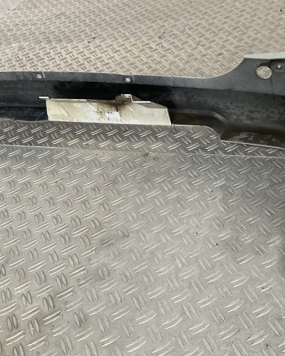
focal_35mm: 42
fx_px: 443
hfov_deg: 35.4
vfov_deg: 43.8
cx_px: 187
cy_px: 185
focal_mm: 3
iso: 100
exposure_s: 1/50
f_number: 1.8
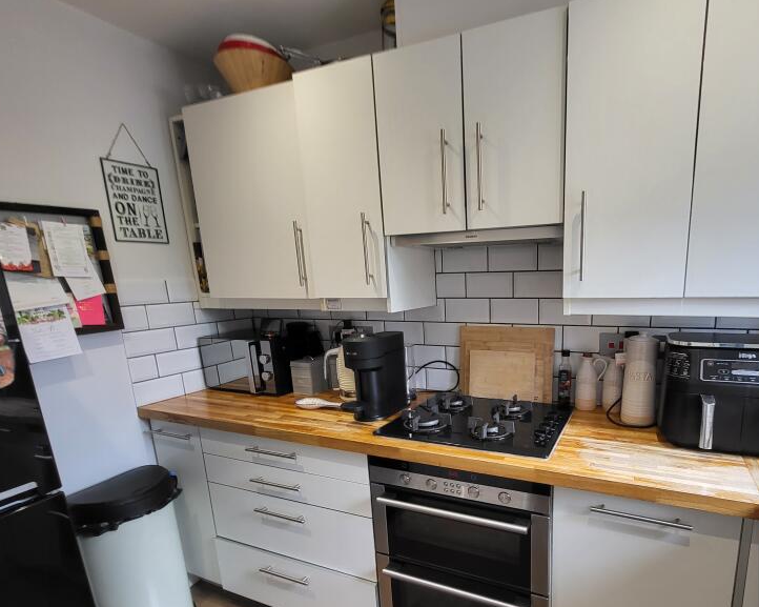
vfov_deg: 73.0
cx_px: 454
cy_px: 365
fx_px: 404
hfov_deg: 85.4
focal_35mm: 18
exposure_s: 1/50
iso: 80
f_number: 2.2
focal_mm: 1.74
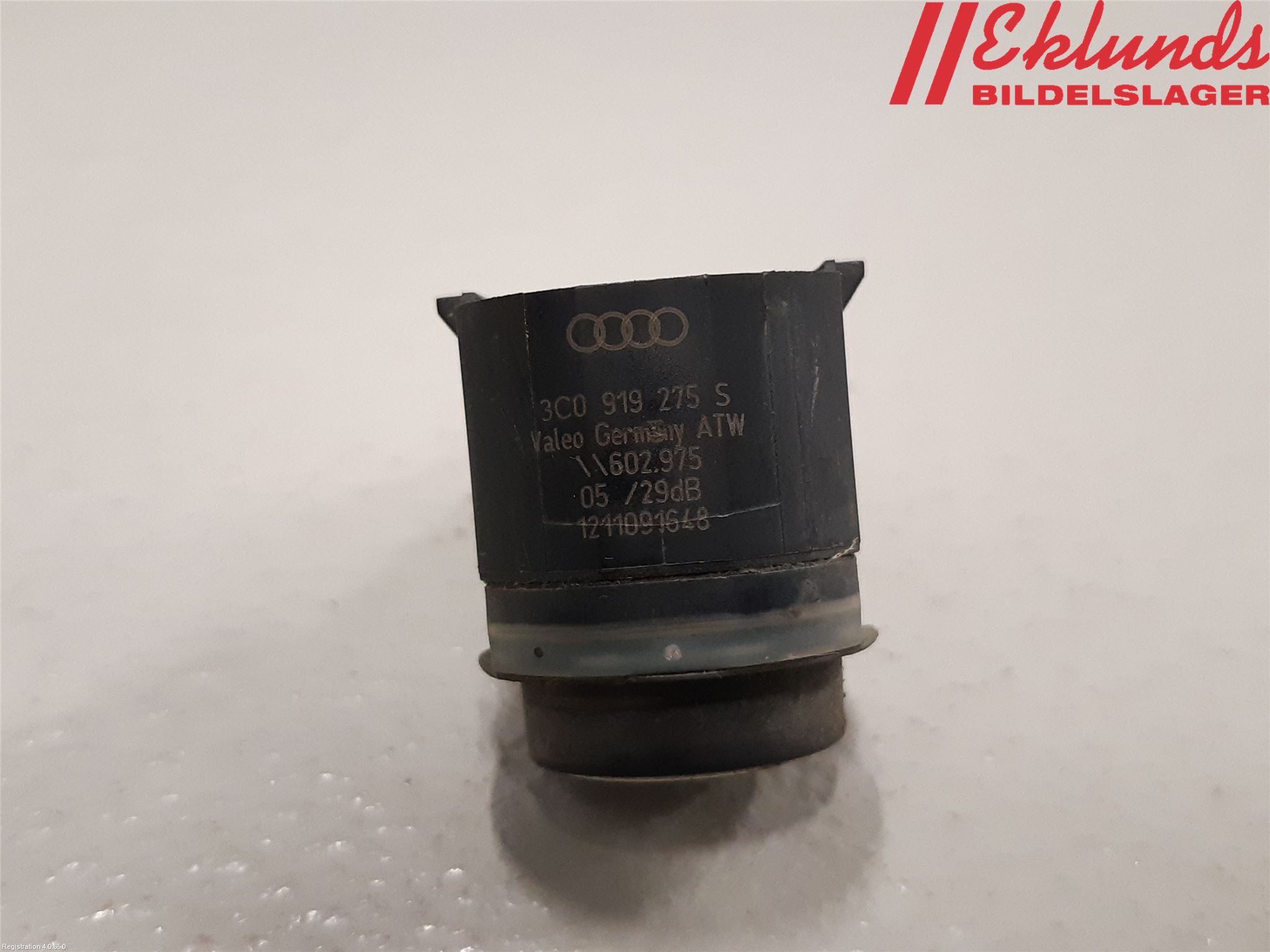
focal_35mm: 26
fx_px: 954
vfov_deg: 53.1
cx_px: 635
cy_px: 476
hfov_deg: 67.3
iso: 250
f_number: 1.7
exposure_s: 1/50
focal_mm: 3.93
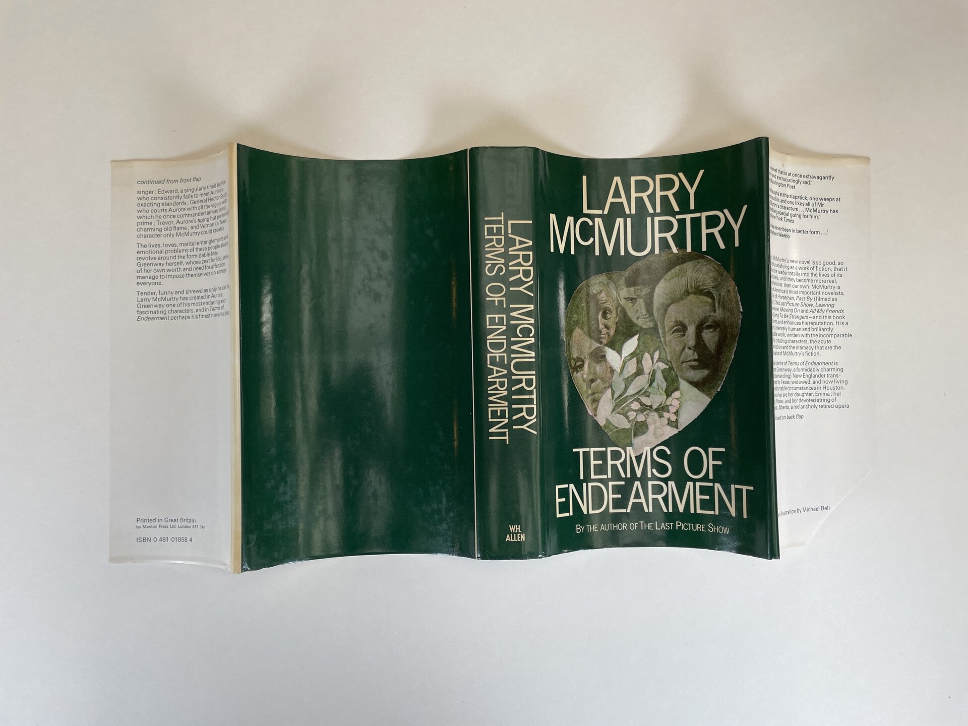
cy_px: 363
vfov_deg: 53.1
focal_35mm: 26
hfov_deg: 67.3
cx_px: 484
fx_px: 727
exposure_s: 1/127
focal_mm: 4.2
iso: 32
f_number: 1.6
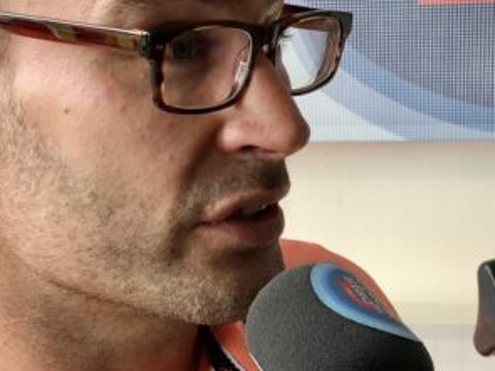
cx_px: 297
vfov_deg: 20.2
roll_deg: +1.3
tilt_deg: -15.7
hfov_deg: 26.6
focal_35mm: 73
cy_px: 183
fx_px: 1043
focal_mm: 3.99
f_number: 1.8
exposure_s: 1/100
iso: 32
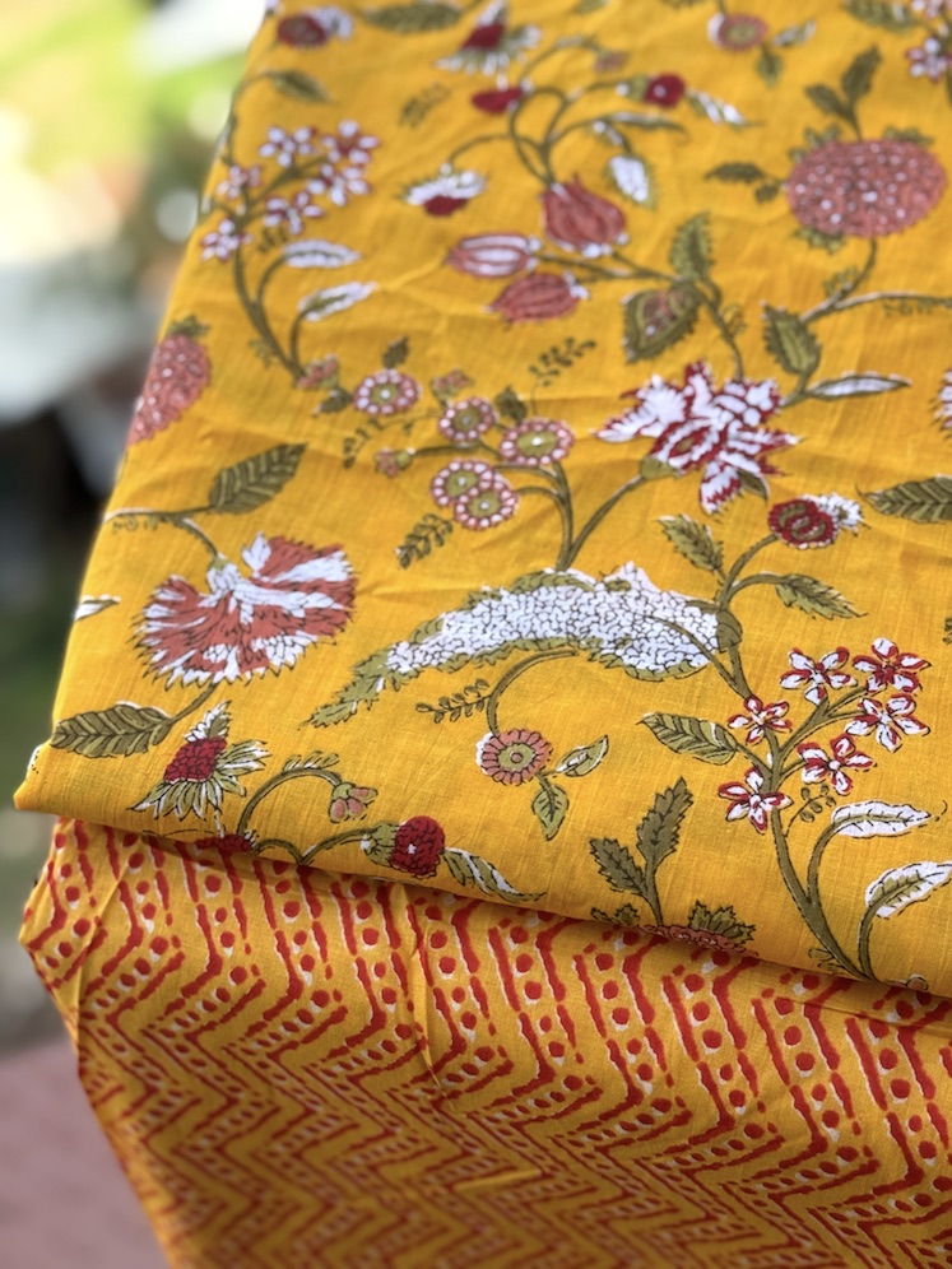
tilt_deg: -57.2
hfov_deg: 30.3
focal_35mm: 48
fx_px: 1760
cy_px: 634
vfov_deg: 39.7
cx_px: 476
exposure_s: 1/939
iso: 64
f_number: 1.78
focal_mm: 6.76
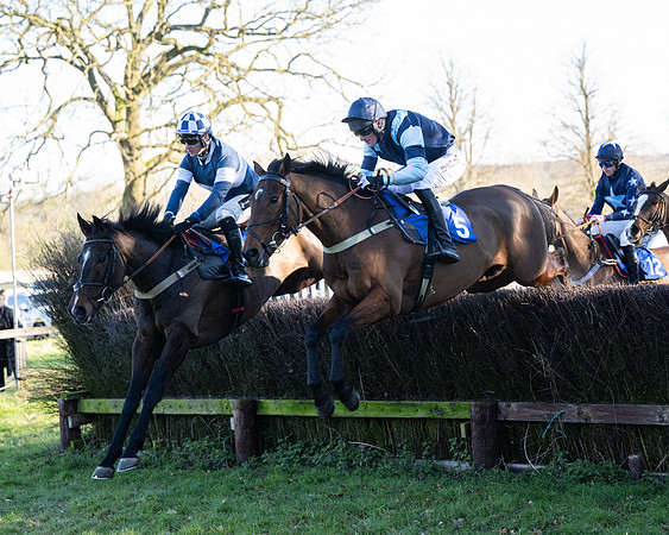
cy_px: 257
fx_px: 1744
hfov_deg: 21.7
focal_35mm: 88
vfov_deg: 17.4
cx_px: 379
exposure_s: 1/1250
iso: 800
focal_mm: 70
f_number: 2.8
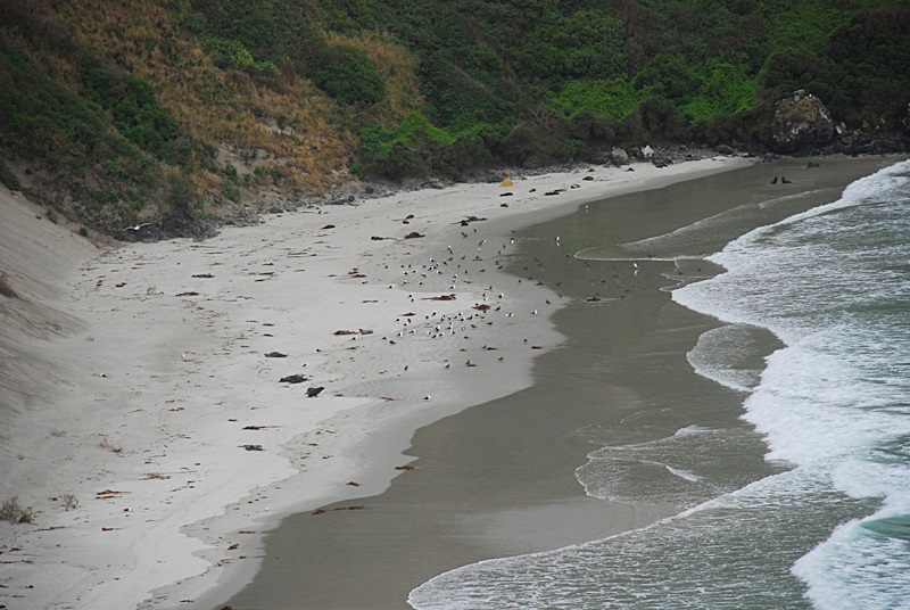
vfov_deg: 6.8
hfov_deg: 10.1
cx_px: 455
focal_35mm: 202
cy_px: 305
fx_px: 5126
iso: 400
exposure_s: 1/500
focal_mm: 135
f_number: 6.3
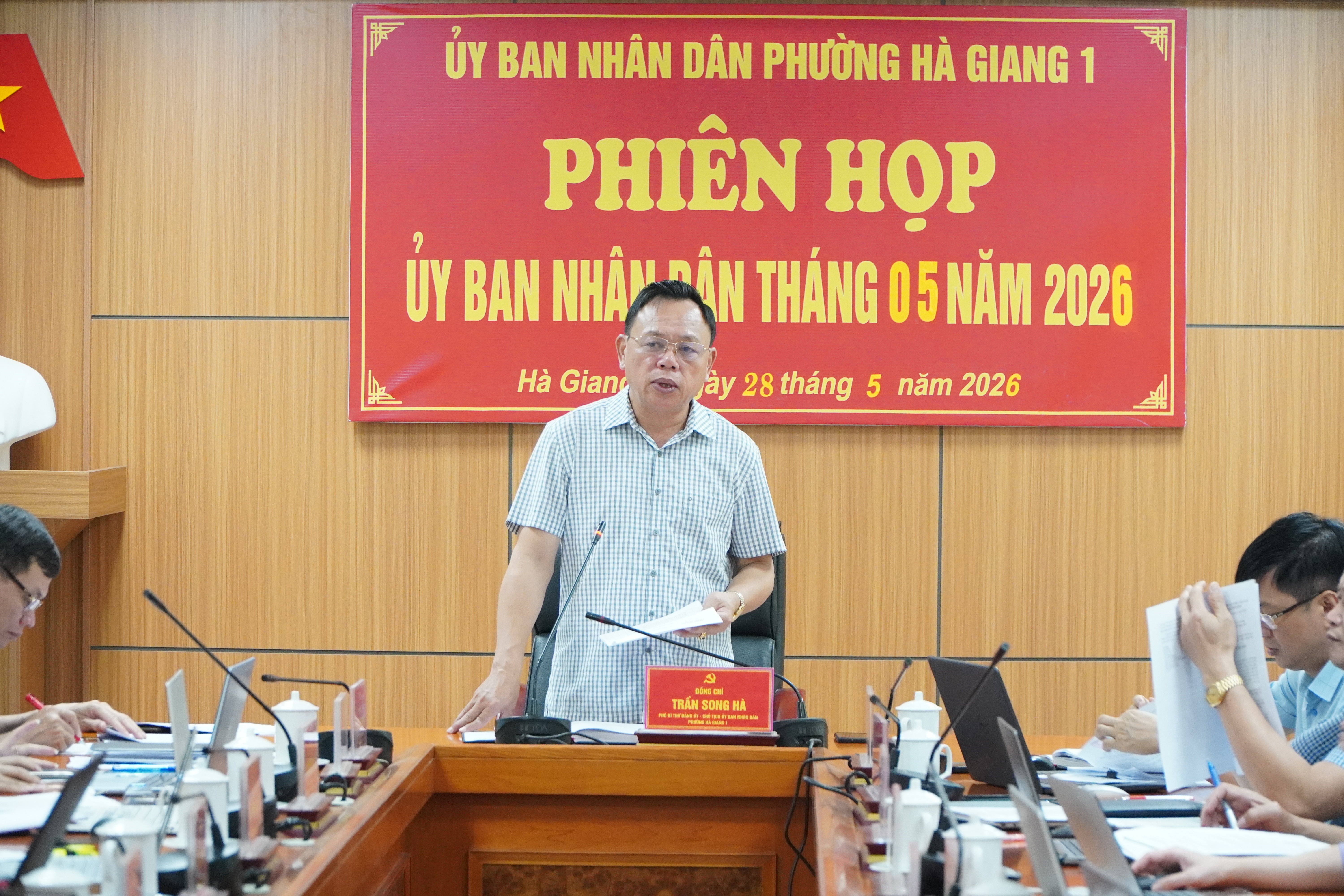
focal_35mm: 122
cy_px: 448
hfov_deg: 16.9
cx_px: 672
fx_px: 4536
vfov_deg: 11.3
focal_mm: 81
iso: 3200
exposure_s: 1/125
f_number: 4
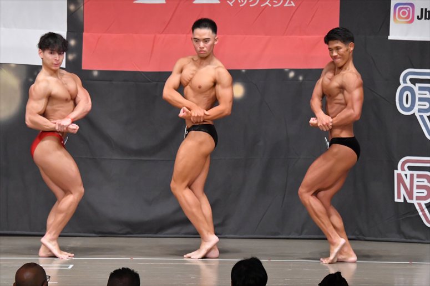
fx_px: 2591
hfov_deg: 9.5
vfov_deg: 6.3
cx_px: 215
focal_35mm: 217
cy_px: 143
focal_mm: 145
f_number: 5.6
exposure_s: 1/400
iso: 6400
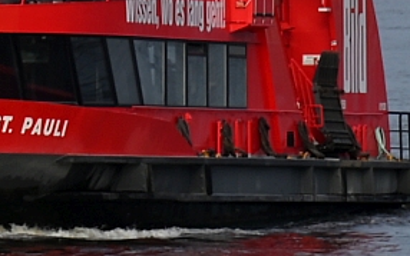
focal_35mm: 438
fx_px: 4896
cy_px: -49
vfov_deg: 3.0
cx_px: 52
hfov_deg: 4.8
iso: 100
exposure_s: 1/125
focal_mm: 120
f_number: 9
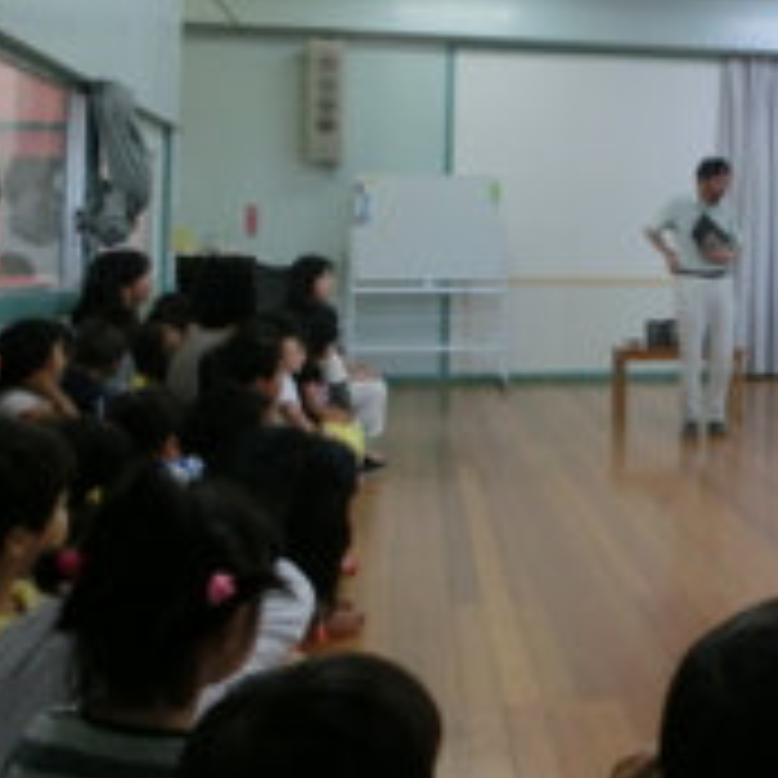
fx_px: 1246
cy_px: 207
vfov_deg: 34.1
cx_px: 760
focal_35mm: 49
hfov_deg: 32.2
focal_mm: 4.24
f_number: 3
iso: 250
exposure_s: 1/125
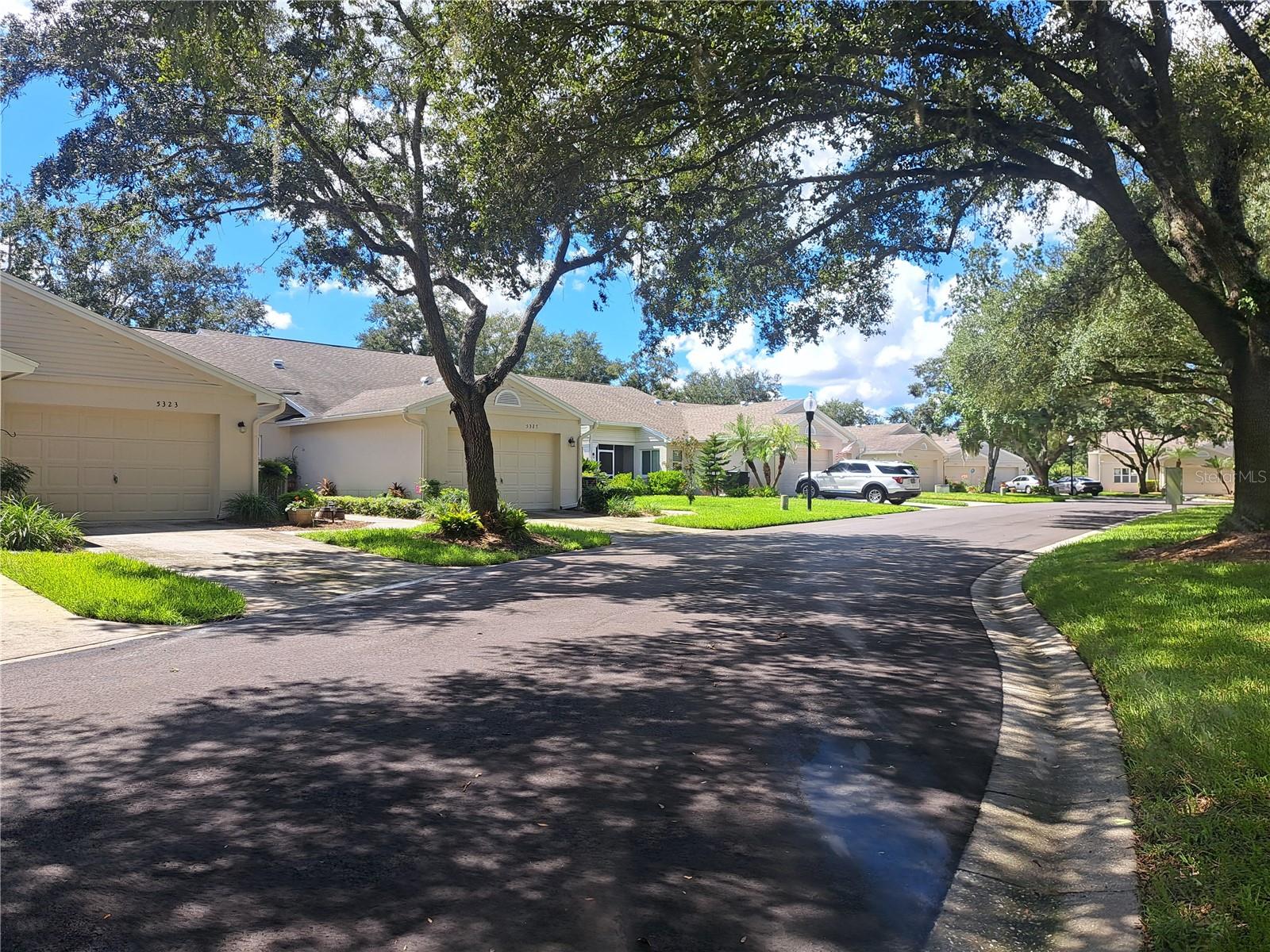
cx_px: 635
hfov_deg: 71.6
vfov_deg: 56.8
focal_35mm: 24
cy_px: 476
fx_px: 881
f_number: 1.8
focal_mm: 5.23
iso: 50
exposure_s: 1/591
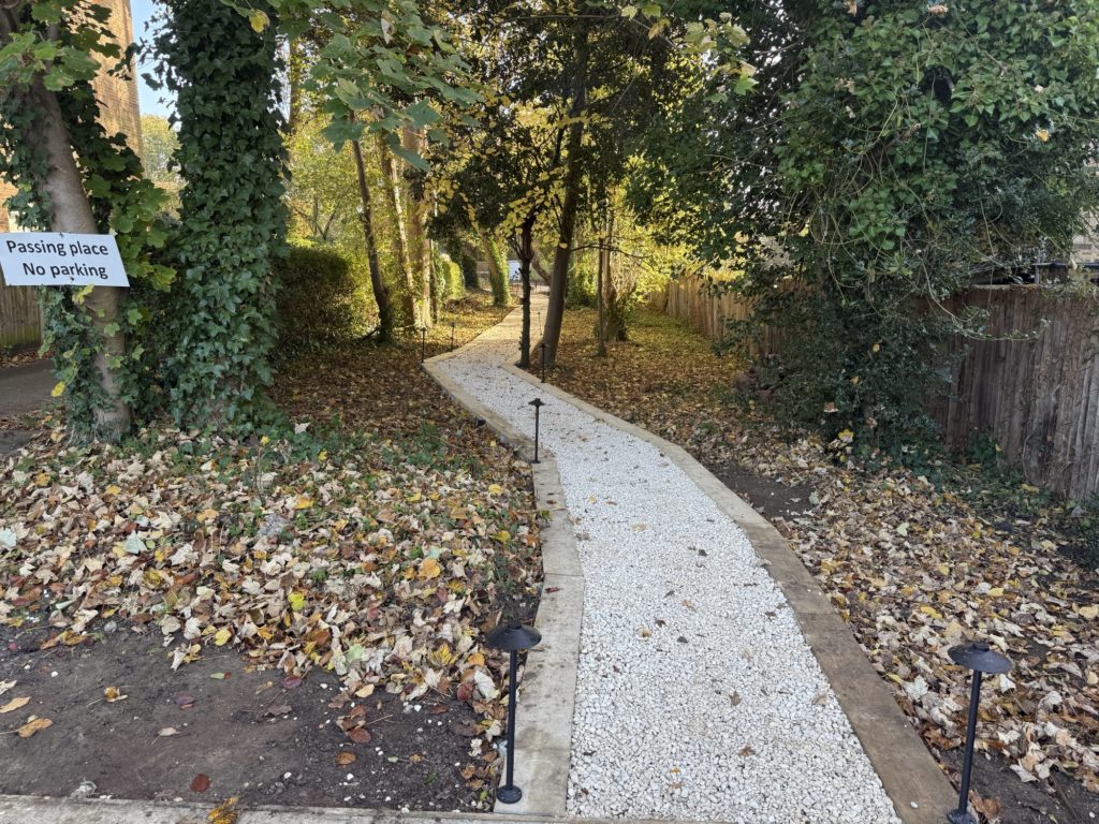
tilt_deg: -11.2
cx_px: 550
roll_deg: +0.1
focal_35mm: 24
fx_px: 762
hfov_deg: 71.6
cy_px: 412
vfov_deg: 56.8
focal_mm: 6.76
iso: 64
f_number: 1.78
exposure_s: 1/139
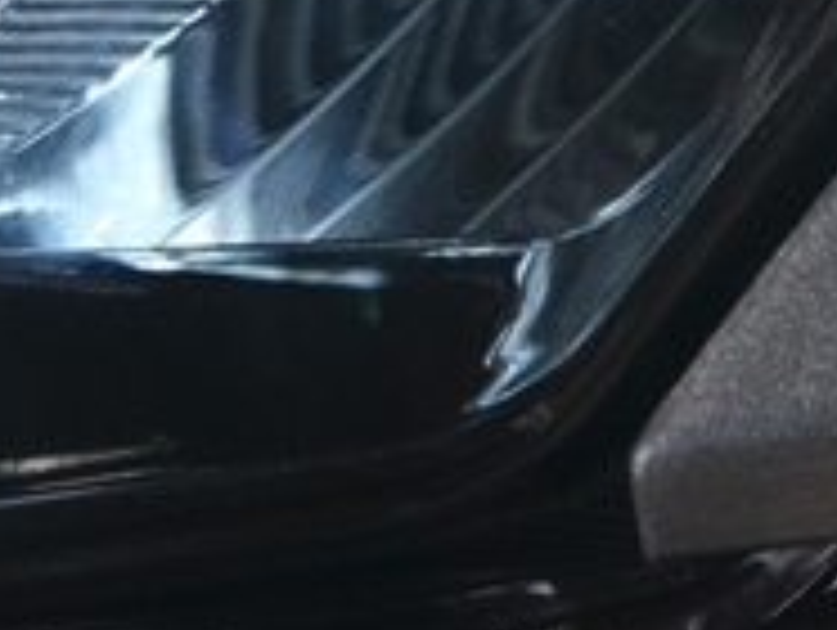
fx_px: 13389
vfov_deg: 2.7
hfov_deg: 3.6
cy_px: -763
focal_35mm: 553
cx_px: 742
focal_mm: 44.7
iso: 500
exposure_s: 1/100
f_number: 4
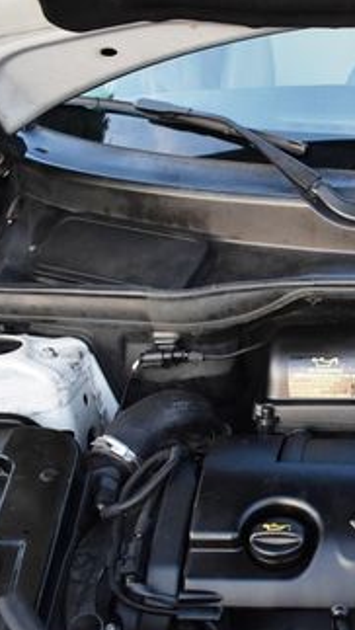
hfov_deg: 19.5
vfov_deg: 37.1
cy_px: 377
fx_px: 936
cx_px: 486
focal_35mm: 56
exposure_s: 1/125
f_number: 3.5
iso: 1250
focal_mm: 18
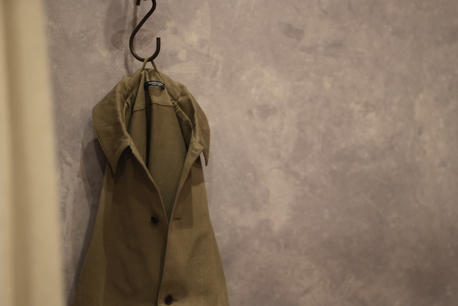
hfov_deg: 15.2
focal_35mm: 135
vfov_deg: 10.2
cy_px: 153
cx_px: 229
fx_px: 1719
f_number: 1.4
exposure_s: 1/160
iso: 1000
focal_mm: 135
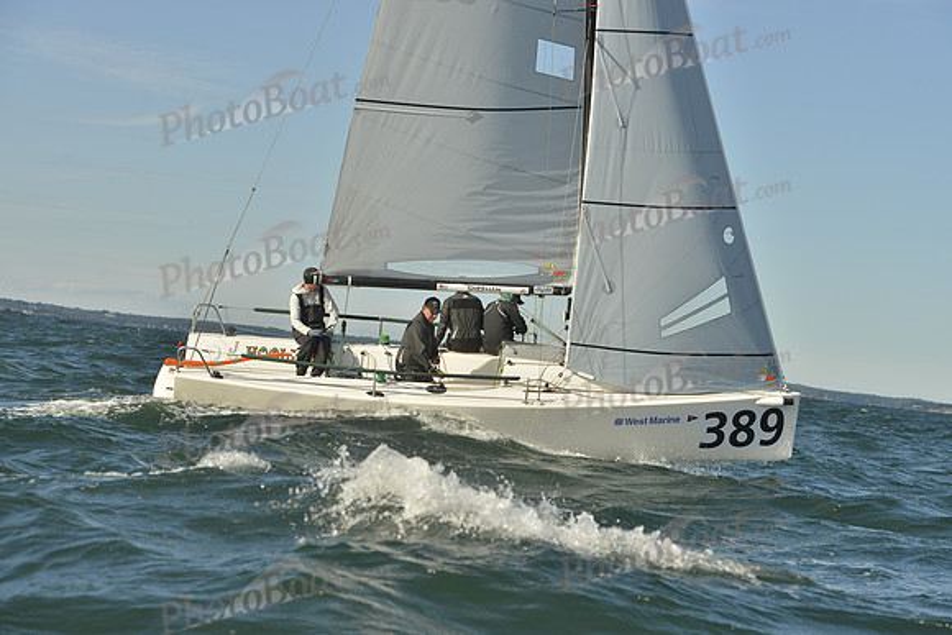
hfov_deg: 20.8
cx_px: 476
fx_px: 2592
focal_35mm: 98
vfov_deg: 14.0
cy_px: 318
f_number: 8
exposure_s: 1/1250
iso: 280
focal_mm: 98
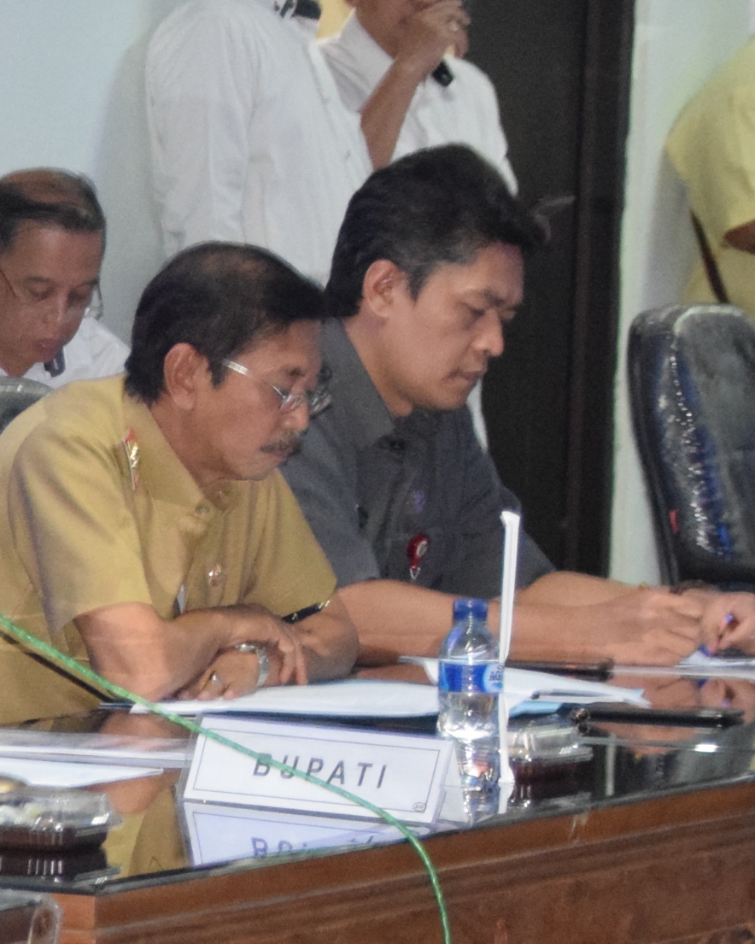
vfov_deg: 6.5
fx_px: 8324
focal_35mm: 298
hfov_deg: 5.1
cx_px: -846
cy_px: 463
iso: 3200
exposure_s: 1/60
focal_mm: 52
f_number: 4.8
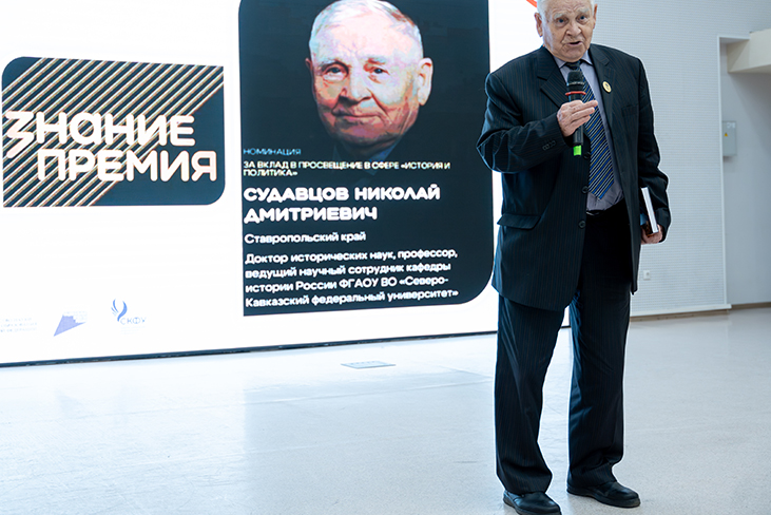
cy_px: 208
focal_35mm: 48
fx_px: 1039
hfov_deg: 40.5
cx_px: 306
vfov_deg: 27.8
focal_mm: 39.4
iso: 1250
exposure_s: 1/160
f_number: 2.8
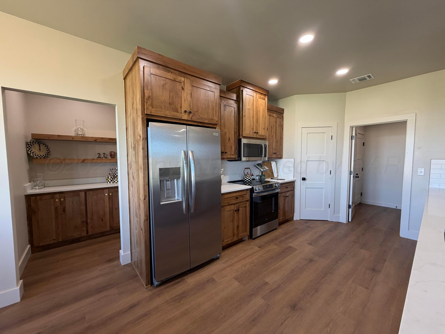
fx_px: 180
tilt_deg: -3.8
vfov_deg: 85.7
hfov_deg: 102.1
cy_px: 167
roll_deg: -0.2
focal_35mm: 14
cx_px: 222
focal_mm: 2.22
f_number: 2.2
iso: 200
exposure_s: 1/60
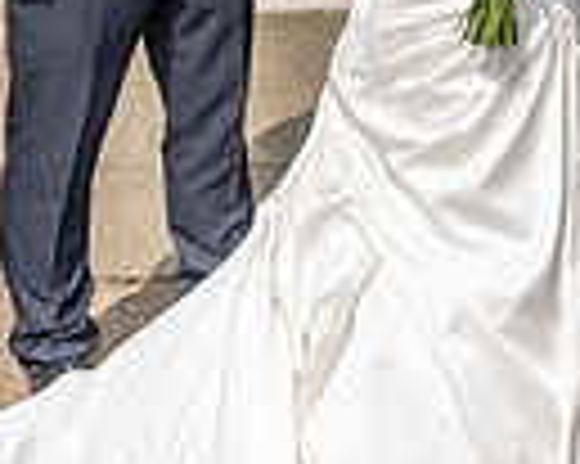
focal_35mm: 148
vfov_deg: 10.3
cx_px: 692
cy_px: -95
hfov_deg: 12.7
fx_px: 2539
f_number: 3.2
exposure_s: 1/2500
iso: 100
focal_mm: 35
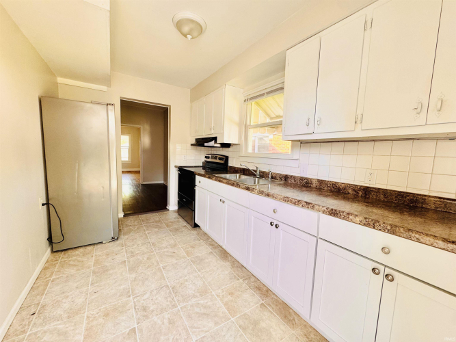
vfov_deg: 85.7
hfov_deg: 102.1
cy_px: 171
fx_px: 184
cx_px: 228
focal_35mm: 14
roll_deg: -1.9
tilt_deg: -6.5
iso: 125
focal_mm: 2.22
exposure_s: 1/99
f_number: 2.2
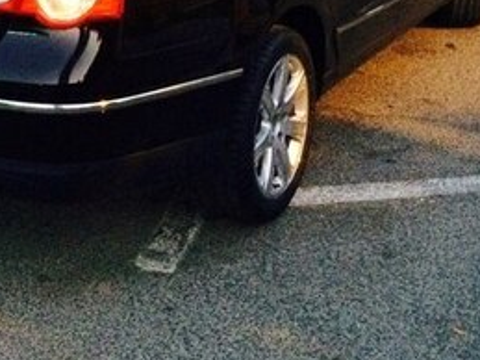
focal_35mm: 74
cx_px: 128
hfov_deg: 26.1
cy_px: -86
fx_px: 1026
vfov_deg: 18.7
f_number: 2.2
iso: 400
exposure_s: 1/17
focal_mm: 4.15
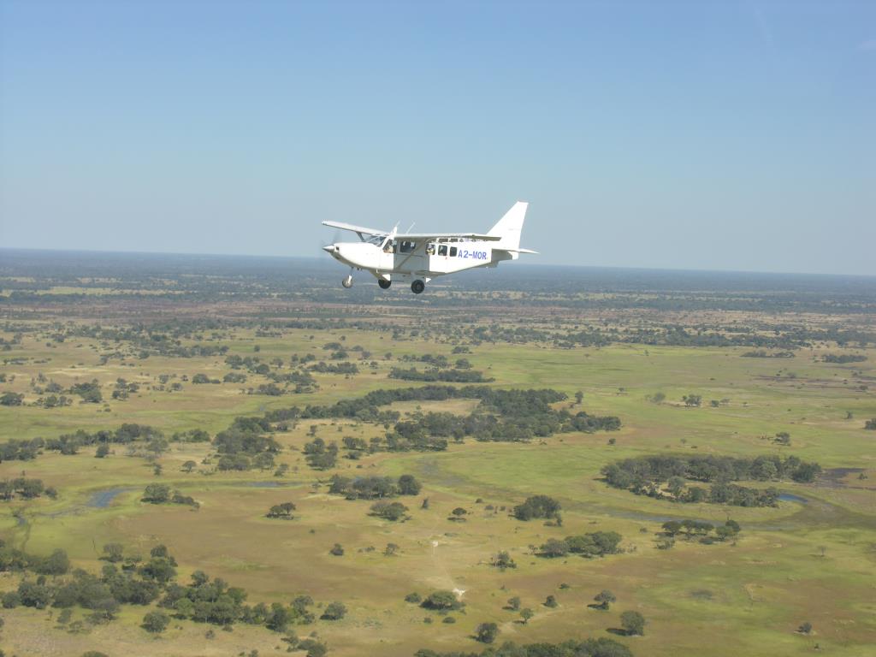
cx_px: 438
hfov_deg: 30.3
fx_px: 1620
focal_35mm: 64
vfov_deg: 22.9
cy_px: 328
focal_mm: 16.4
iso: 50
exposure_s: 1/177
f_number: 7.1
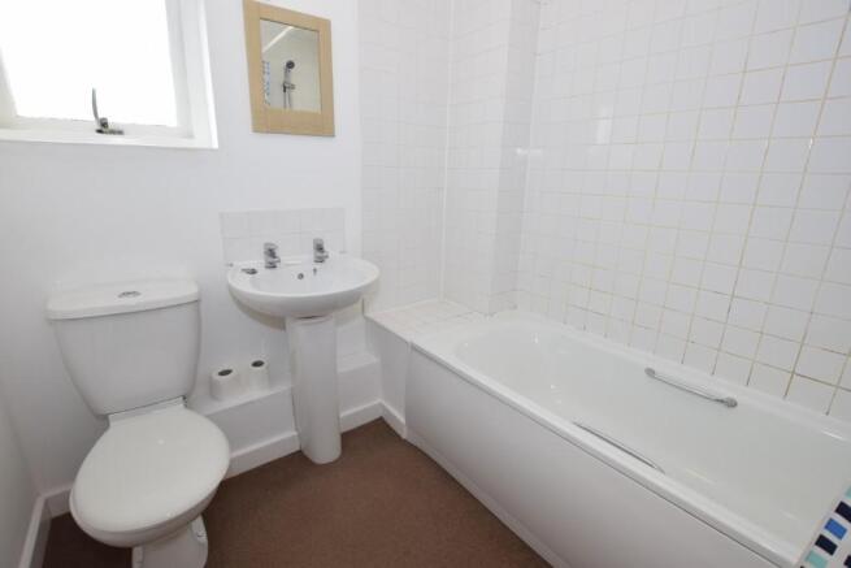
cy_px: 284
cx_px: 426
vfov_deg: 77.4
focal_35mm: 15
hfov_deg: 100.4
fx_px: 355
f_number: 5
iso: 400
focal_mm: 10
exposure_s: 1/100
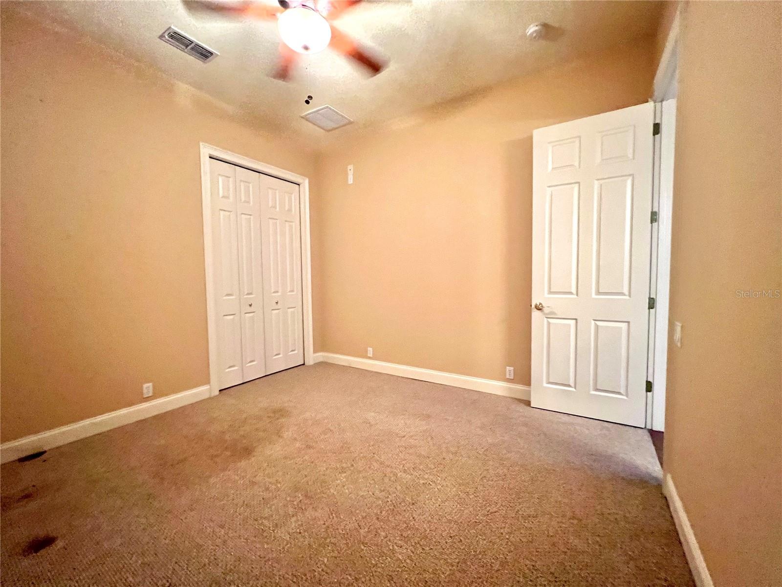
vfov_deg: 89.9
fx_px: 294
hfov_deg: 106.2
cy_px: 294
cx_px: 391
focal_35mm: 13
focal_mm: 1.57
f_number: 1.8
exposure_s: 1/40
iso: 640
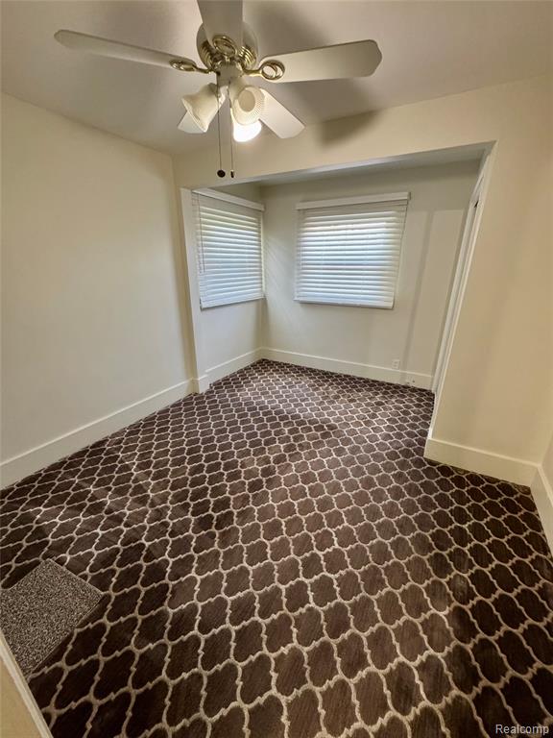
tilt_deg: -19.4
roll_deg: -0.9
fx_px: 298
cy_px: 369
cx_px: 276
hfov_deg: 85.7
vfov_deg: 102.1
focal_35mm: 14
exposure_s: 1/60
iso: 320
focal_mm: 2.22
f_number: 2.2
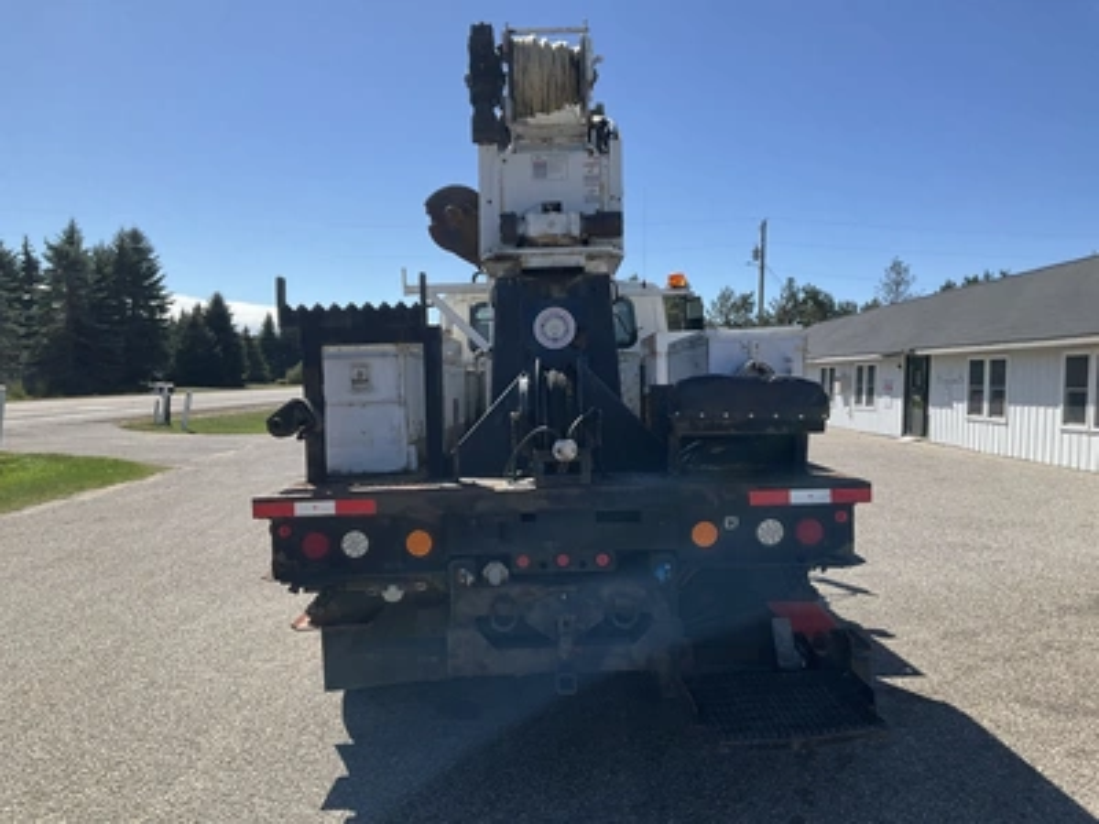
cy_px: 412
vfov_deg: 48.2
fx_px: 921
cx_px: 550
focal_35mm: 29
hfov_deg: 61.7
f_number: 1.8
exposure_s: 1/1912
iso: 25
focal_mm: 3
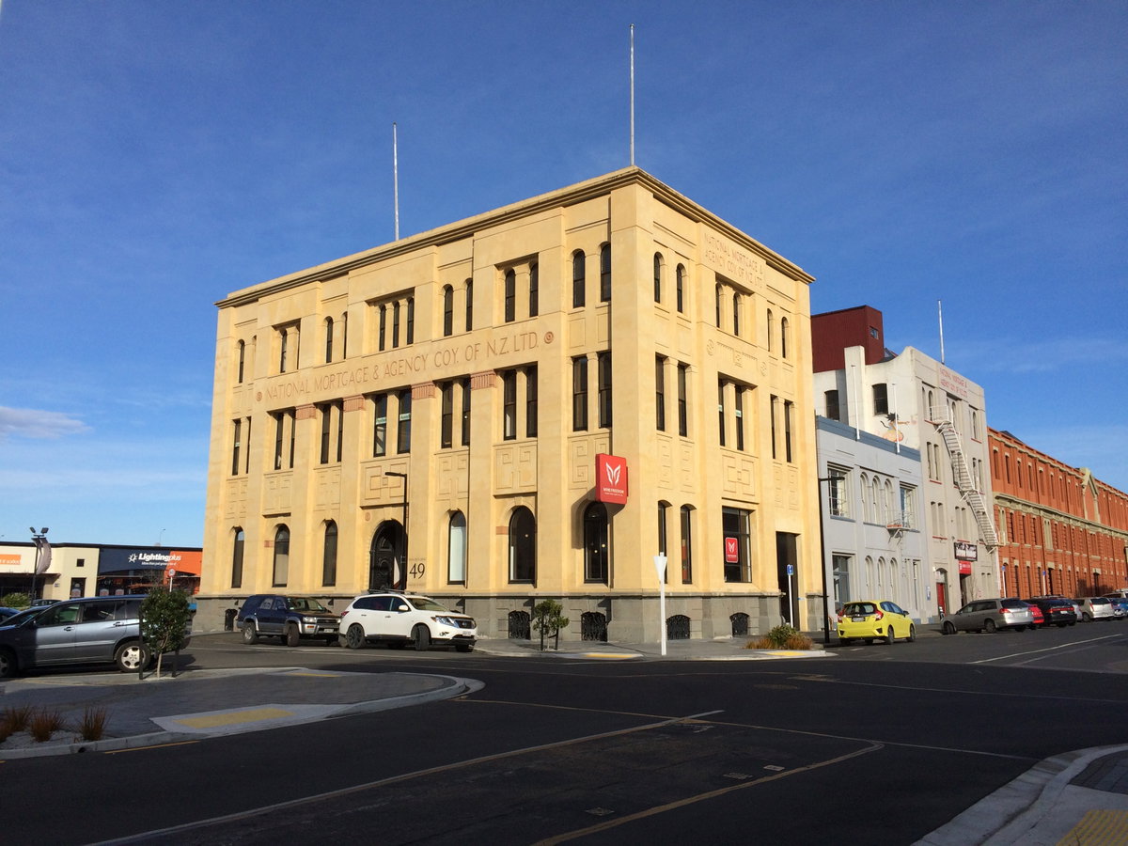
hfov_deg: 61.7
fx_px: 945
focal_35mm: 29
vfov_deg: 48.2
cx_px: 564
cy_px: 423
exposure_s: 1/2564
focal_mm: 4.15
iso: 32
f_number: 2.2
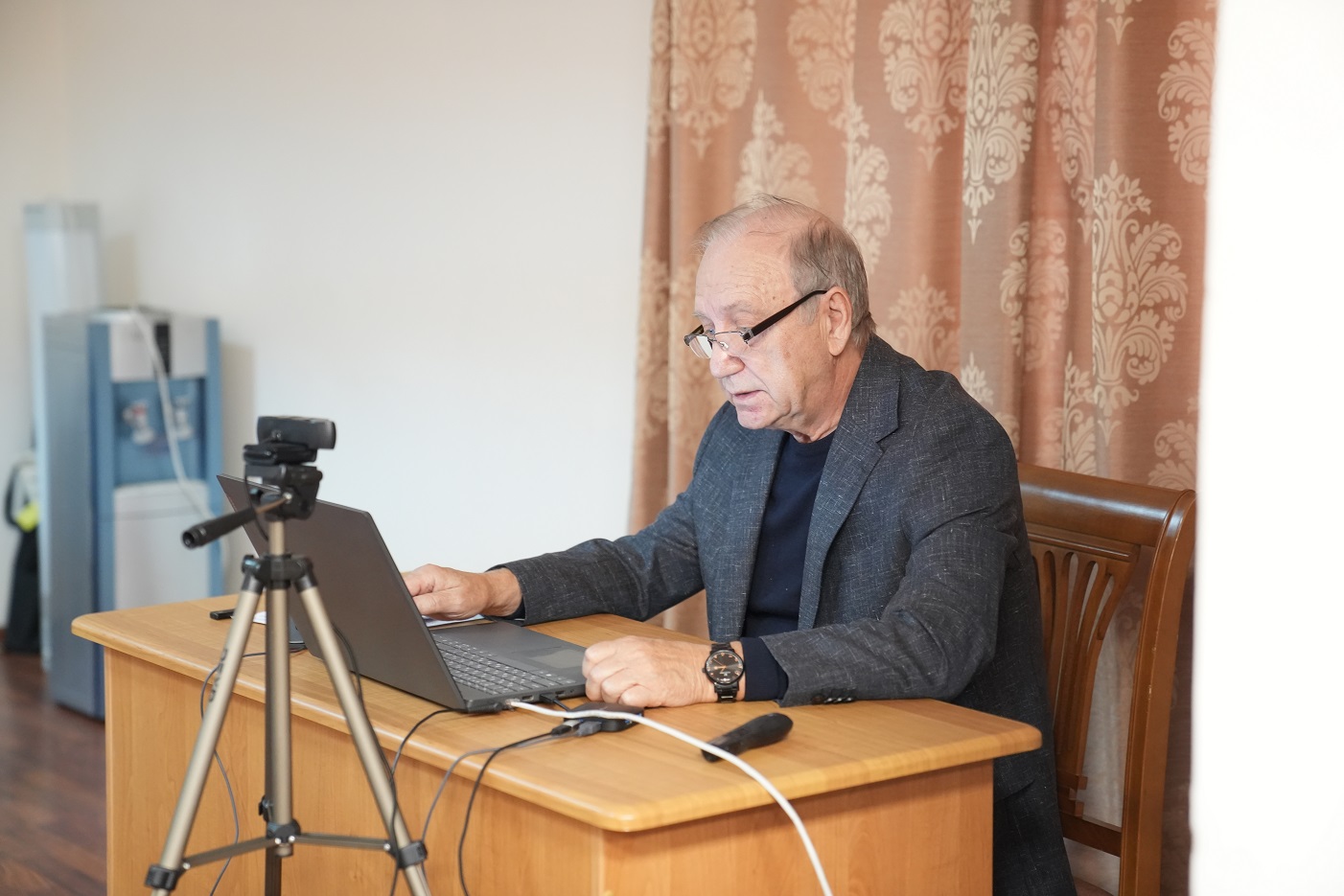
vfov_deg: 19.5
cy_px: 448
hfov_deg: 28.8
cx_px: 672
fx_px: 2613
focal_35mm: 70
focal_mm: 70
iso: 4000
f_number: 2.8
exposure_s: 1/80
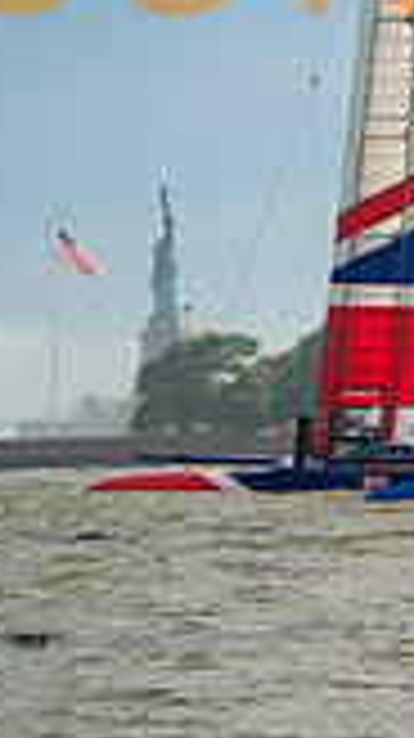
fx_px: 4967
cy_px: -79
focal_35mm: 254
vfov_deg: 8.4
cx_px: 914
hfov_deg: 4.7
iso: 320
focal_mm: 66
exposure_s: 1/2000
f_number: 5.6
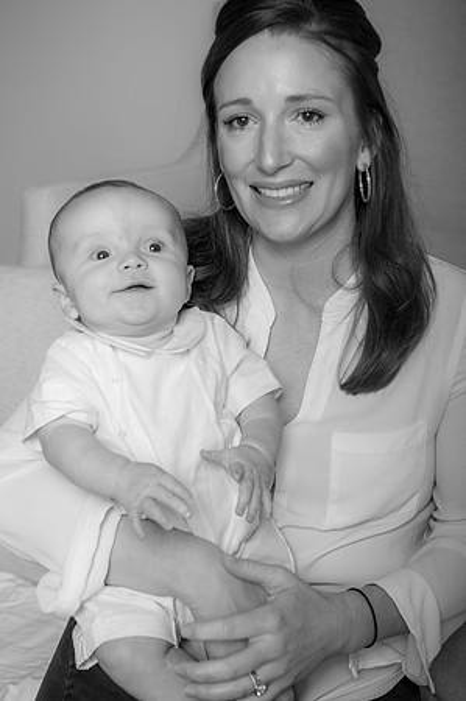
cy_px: 350
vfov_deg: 35.7
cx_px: 233
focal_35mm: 56
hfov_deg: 24.1
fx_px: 1090
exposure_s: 1/200
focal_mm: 56
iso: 200
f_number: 5
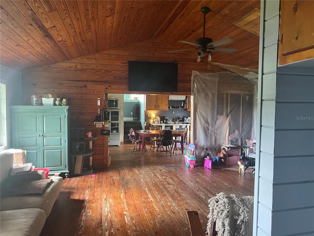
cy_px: 118
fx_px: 236
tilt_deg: -3.0
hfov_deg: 67.3
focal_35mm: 26
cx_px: 157
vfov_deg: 53.1
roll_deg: -0.3
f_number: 1.5
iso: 500
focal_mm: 5.7
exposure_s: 1/60
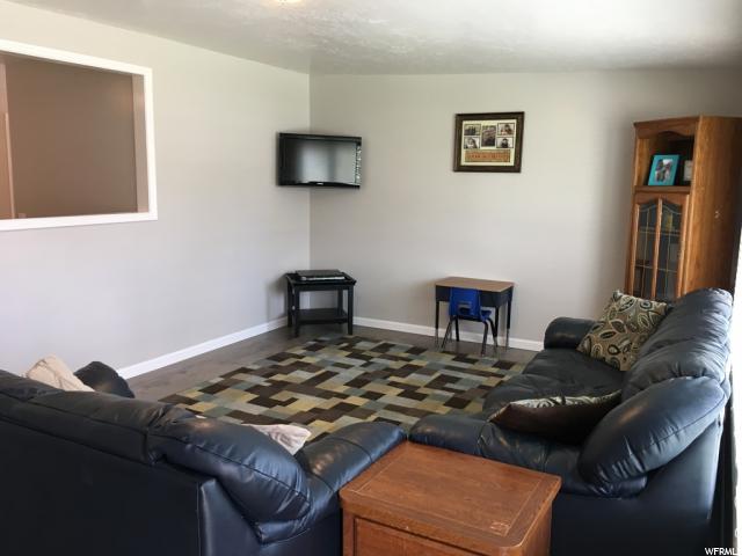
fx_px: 622
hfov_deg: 61.7
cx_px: 371
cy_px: 278
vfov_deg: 48.2
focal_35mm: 29
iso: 64
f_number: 2.2
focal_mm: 4.15
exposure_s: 1/30
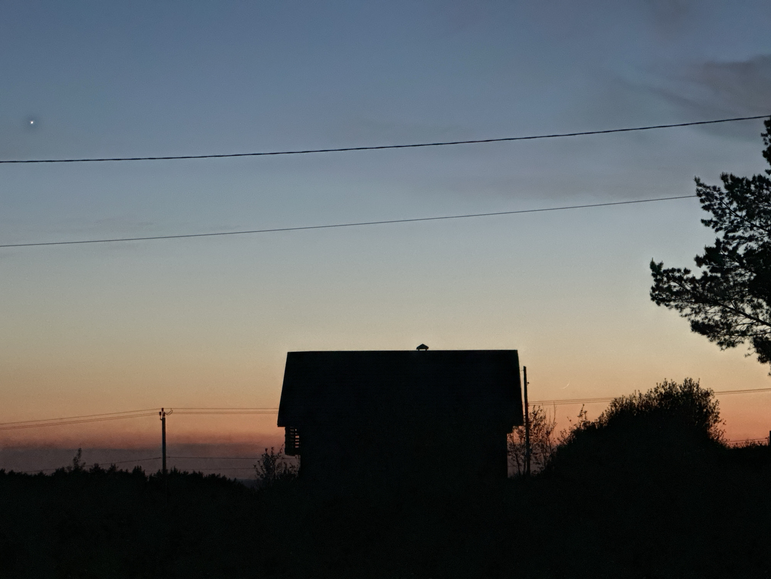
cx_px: 386
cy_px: 290
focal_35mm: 77
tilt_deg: +6.5
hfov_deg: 25.3
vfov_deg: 19.1
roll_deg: +0.1
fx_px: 1715
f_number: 2.8
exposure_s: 1/41
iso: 2500
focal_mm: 9
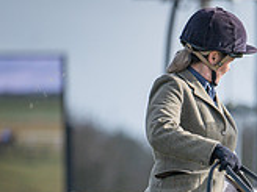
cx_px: 366
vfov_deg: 0.9
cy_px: 311
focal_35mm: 1579
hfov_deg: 1.3
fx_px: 11723
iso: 400
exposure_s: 1/1250
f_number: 5
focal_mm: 400
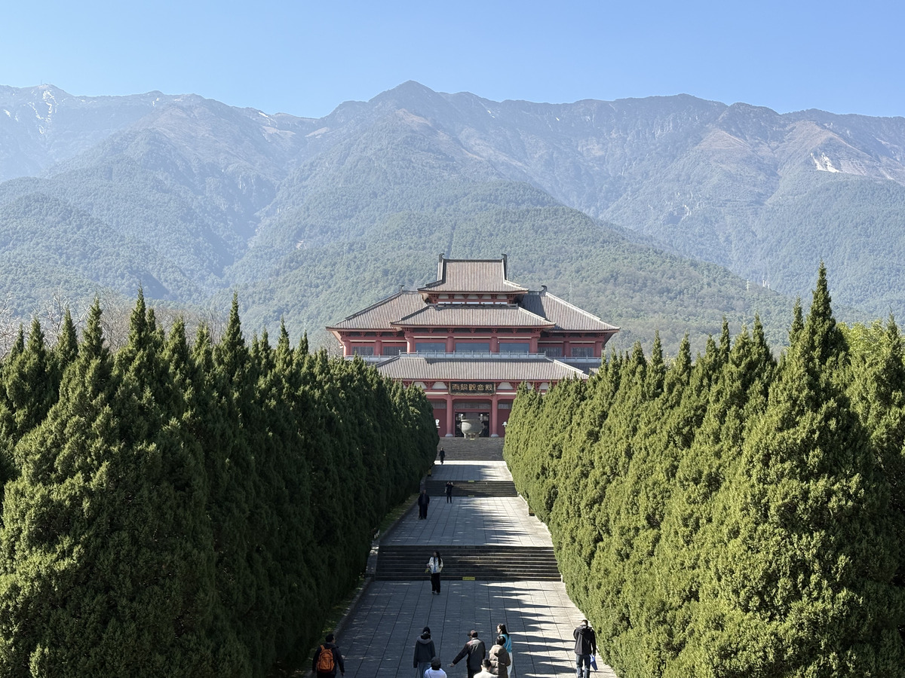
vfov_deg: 28.0
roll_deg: -0.3
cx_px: 452
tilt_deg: +7.4
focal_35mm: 52
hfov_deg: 36.8
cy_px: 339
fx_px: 1359
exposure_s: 1/1422
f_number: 1.6
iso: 32
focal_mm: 5.96
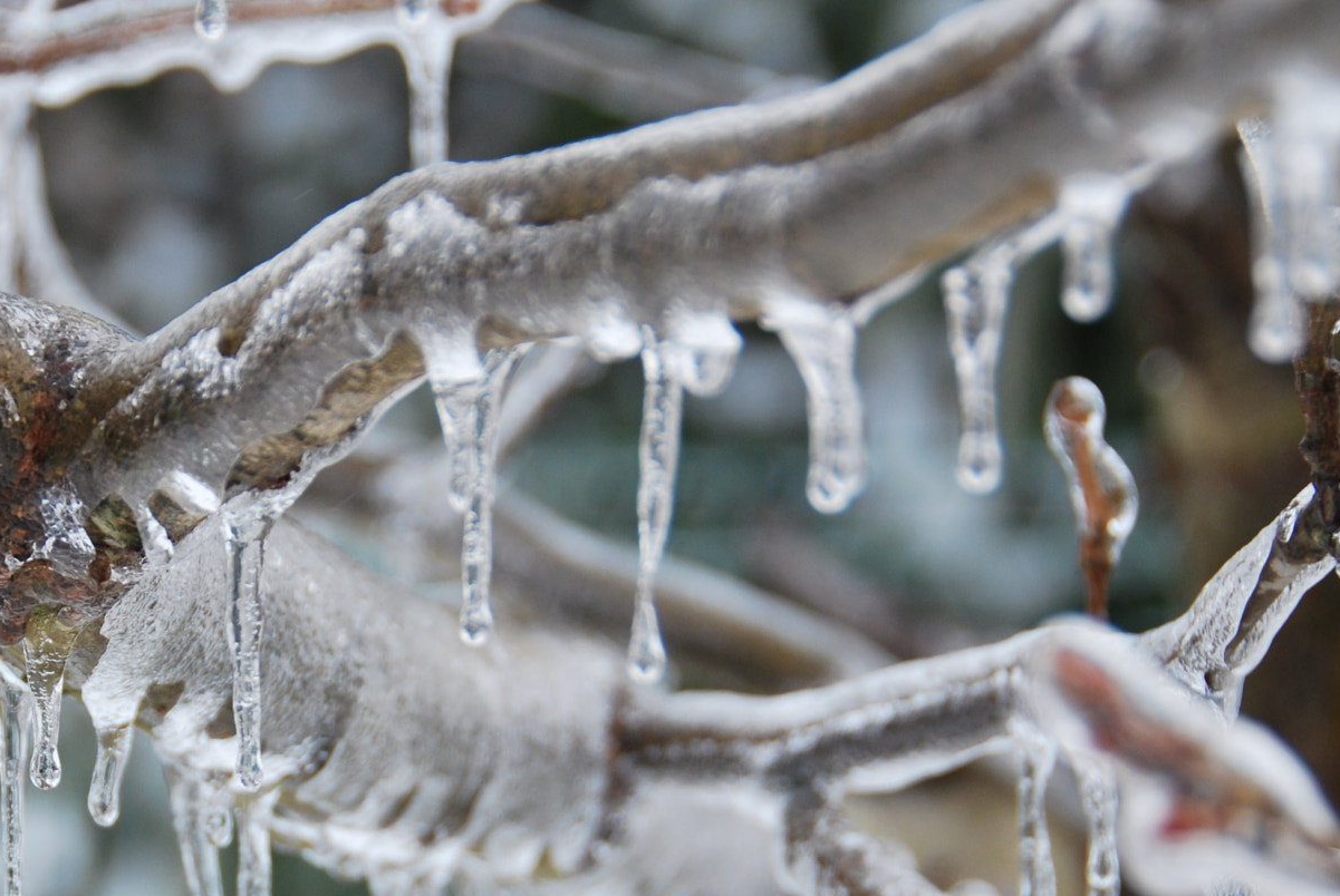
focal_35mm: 179
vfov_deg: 7.7
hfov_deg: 11.4
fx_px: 6671
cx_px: 325
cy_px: 693
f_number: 5.6
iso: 200
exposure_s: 1/500
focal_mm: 70
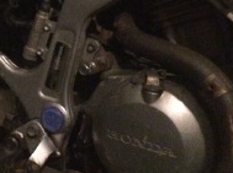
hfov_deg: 22.8
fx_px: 551
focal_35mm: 82
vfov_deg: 17.8
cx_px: -6
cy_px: 31
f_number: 2.2
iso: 1250
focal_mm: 4.15
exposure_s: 1/15
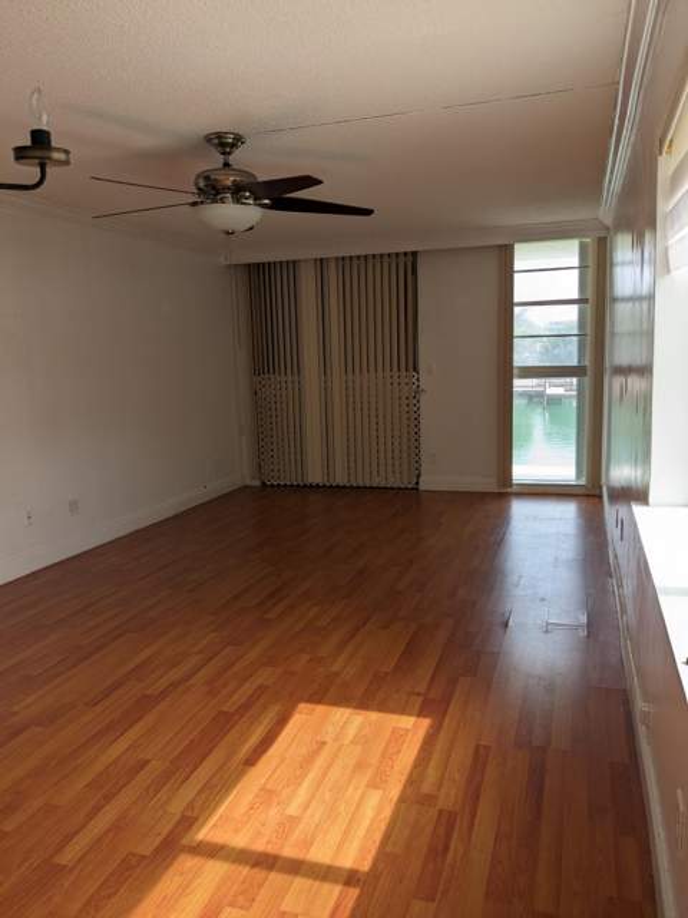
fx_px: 716
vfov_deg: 65.3
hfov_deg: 51.4
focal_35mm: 27
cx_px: 344
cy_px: 459
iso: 41
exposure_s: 1/441
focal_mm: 4.38
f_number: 1.73
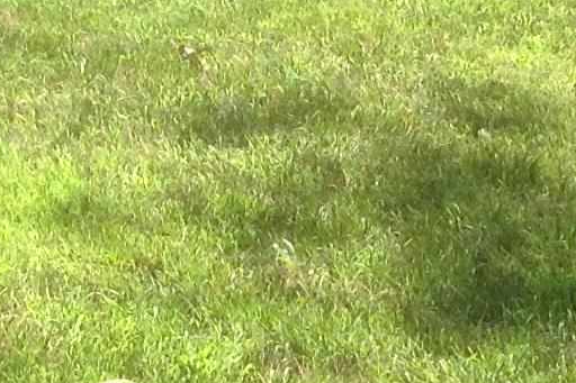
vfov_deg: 7.3
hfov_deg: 10.9
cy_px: -191
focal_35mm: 184
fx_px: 2943
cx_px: -225
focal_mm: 4.28
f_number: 2.4
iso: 50
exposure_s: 1/630
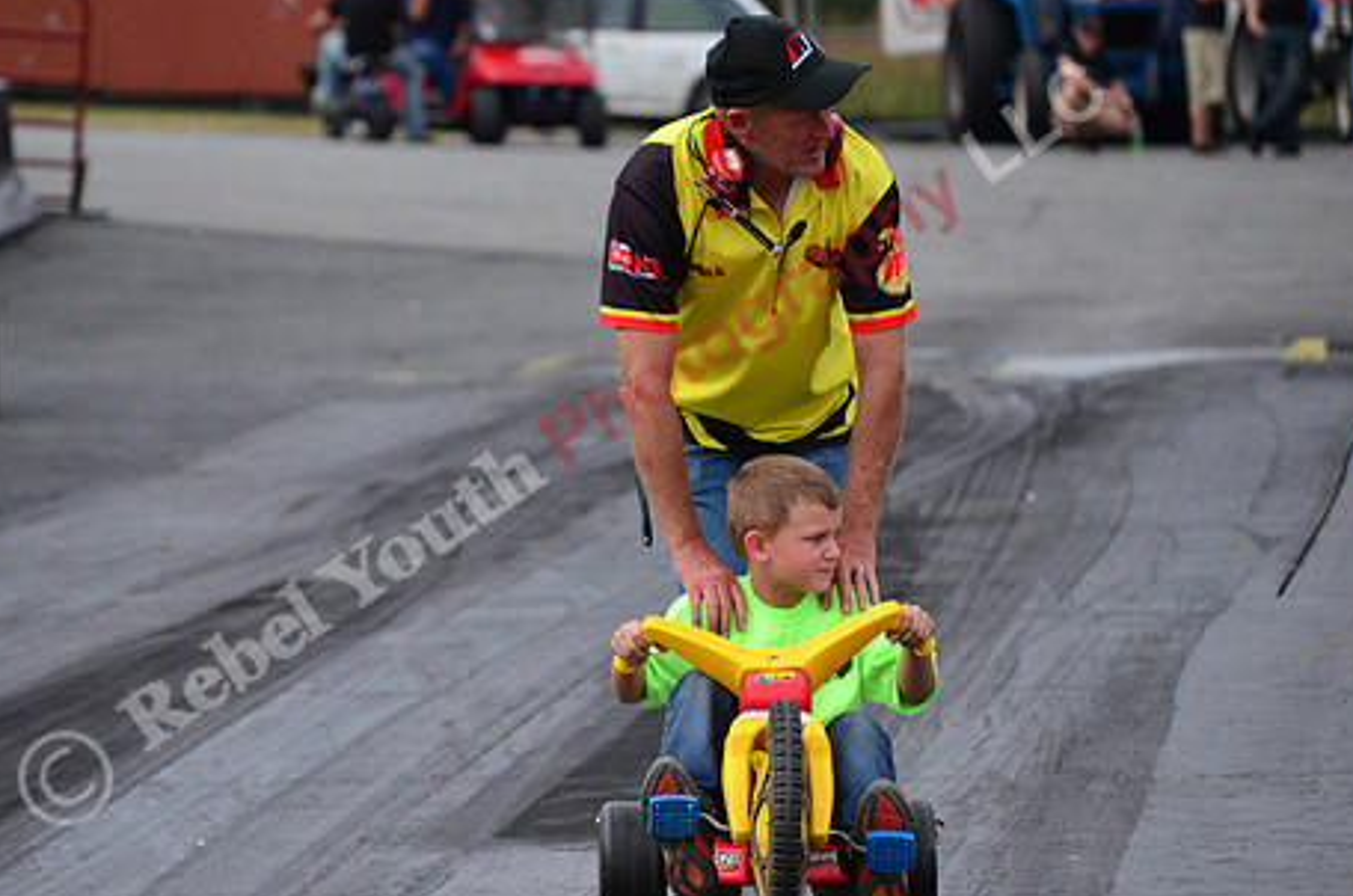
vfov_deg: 4.8
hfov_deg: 7.2
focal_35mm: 286
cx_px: 593
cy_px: 442
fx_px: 10726
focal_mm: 150
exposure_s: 1/2000
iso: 1000
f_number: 5.6
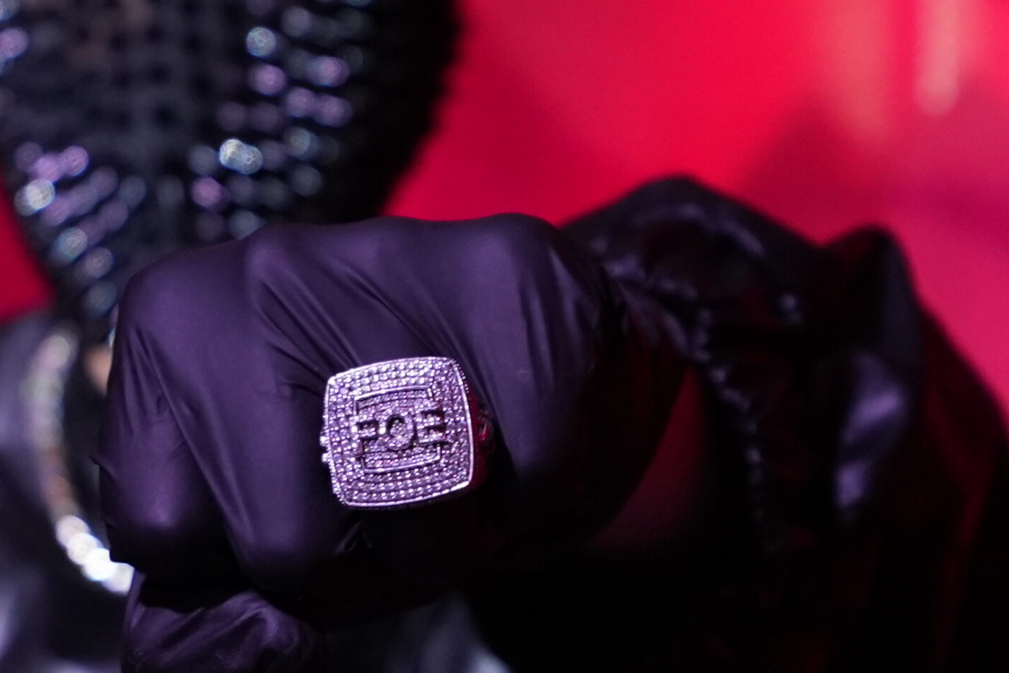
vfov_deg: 14.6
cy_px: 376
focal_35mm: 94
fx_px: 2635
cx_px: 425
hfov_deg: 21.7
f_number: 4
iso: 3200
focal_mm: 35
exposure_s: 1/50
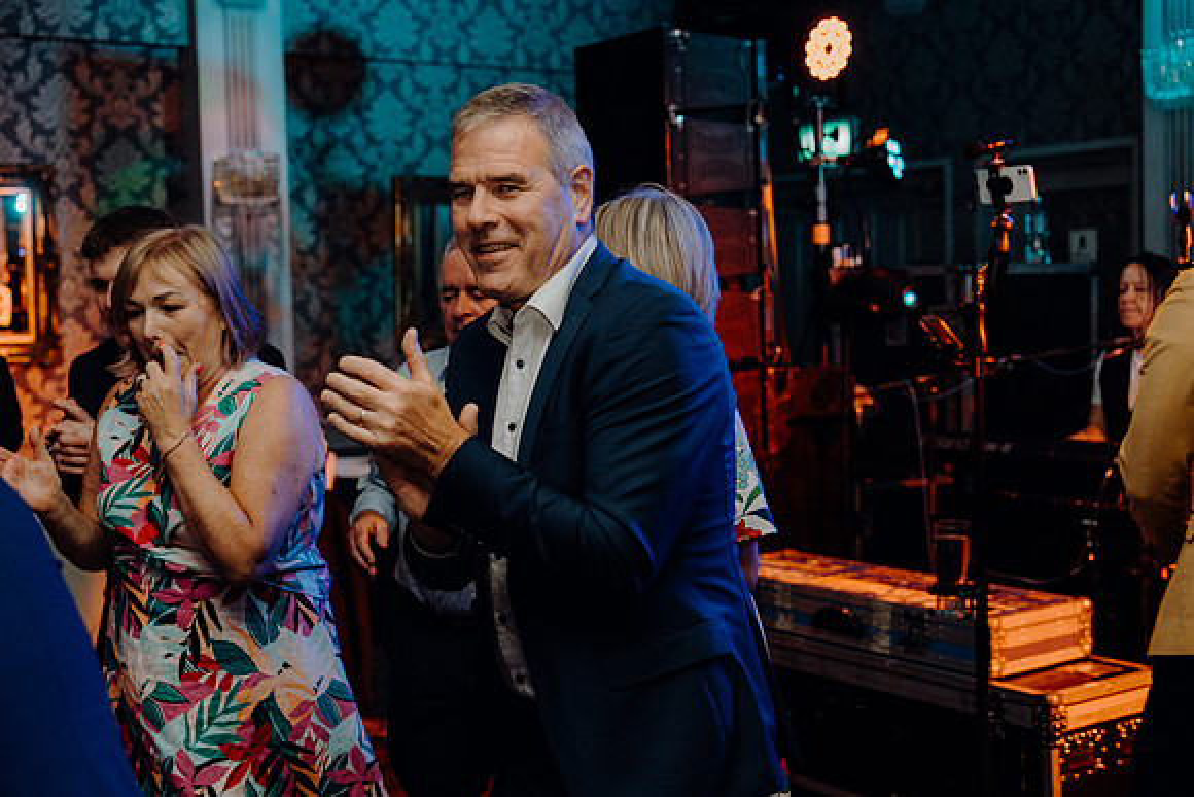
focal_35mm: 51
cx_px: 597
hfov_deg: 38.9
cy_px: 398
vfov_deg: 26.5
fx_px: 1692
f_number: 3.5
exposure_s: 1/160
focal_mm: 51
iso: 2500
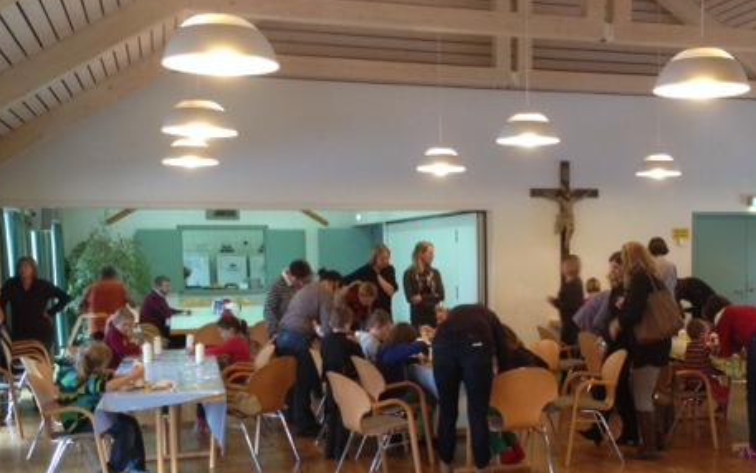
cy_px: 327
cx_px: 514
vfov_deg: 26.2
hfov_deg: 40.4
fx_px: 1010
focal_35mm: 49
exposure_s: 1/20
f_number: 2.4
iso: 200
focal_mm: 4.12
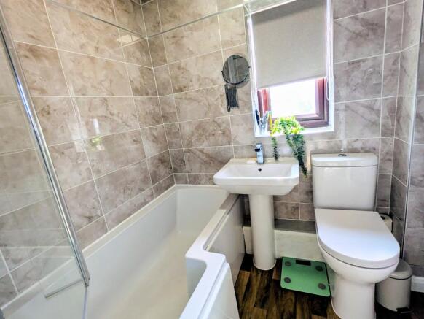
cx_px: 212
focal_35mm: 14
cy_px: 160
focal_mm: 1.83
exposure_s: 1/100
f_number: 2.2
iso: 52
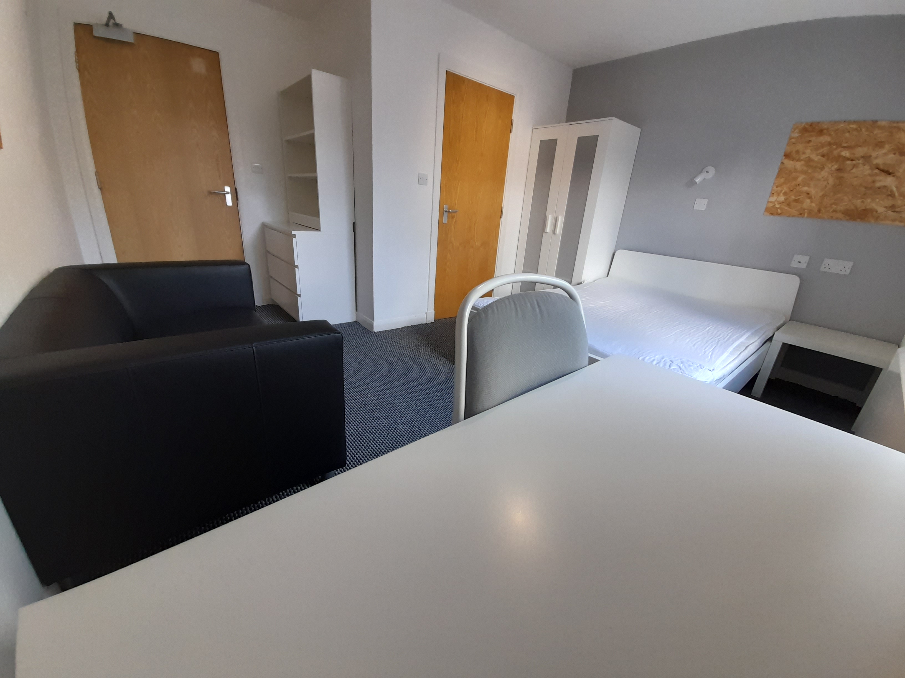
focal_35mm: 13
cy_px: 339
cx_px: 452
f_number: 2.2
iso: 125
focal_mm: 1.42
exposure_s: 1/40
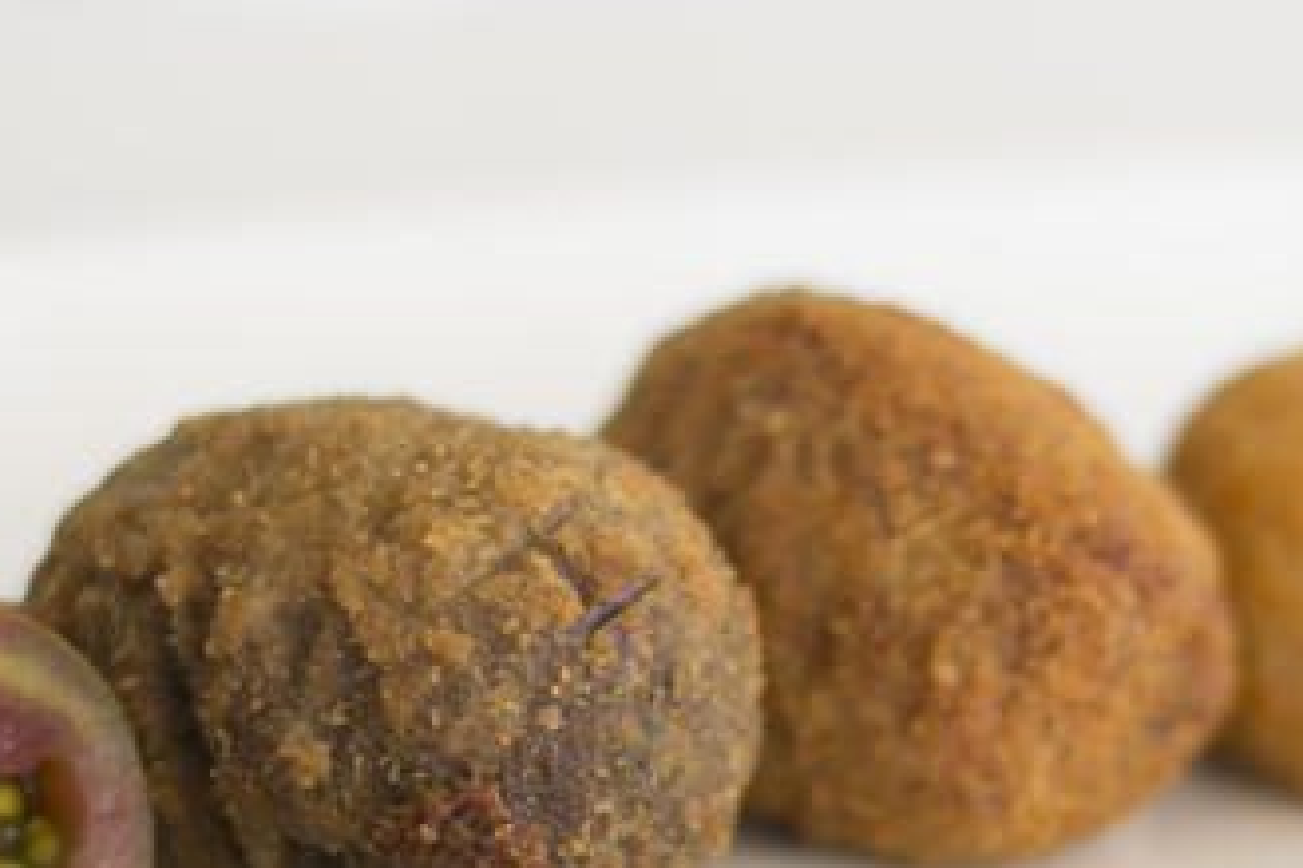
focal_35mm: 171
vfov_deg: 8.0
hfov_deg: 12.0
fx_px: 6186
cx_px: 903
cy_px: 864
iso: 100
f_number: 2.2
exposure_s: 1/80
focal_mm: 50
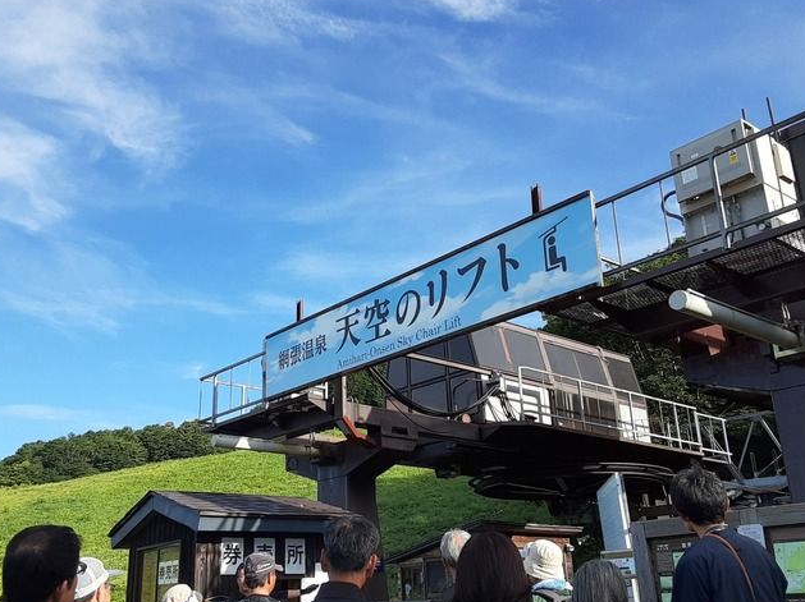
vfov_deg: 40.7
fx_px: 813
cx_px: 381
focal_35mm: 35
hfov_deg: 52.6
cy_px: 314
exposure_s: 1/988
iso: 40
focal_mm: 2.91
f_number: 1.9
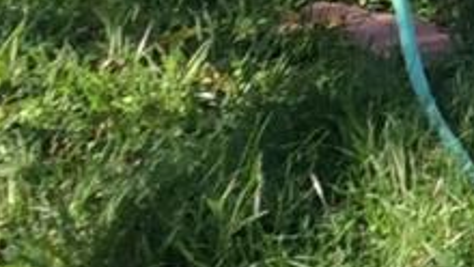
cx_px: 1258
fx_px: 2980
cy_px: -319
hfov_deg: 8.1
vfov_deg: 5.0
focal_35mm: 237
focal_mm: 3.3
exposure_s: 1/325
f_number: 2.4
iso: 32
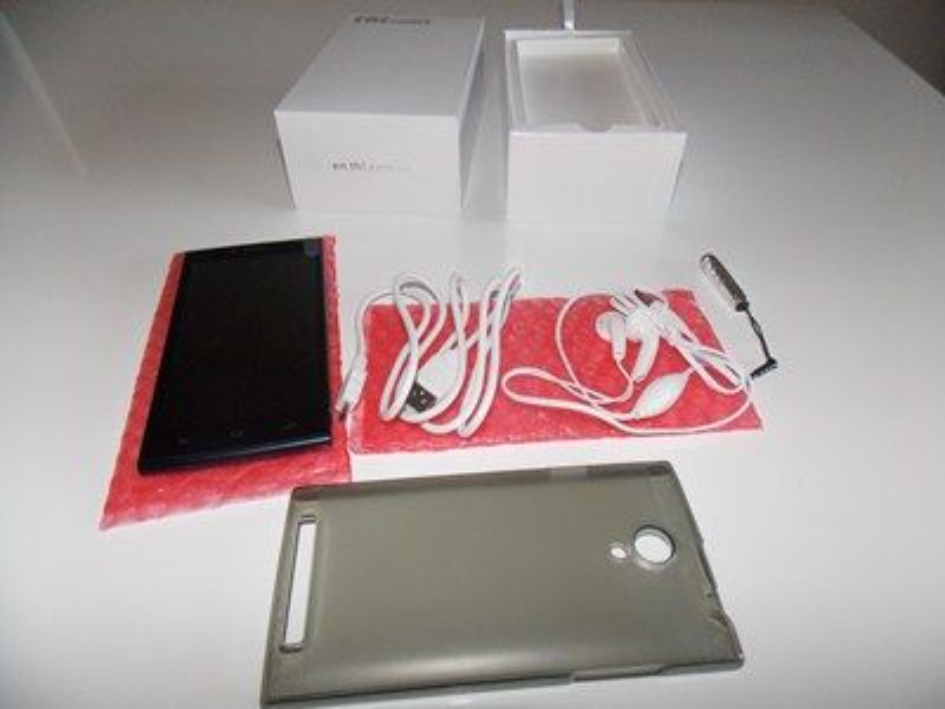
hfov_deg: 73.9
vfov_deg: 58.9
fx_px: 628
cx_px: 472
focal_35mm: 23
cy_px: 354
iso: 200
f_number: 3.1
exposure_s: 1/30
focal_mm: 4
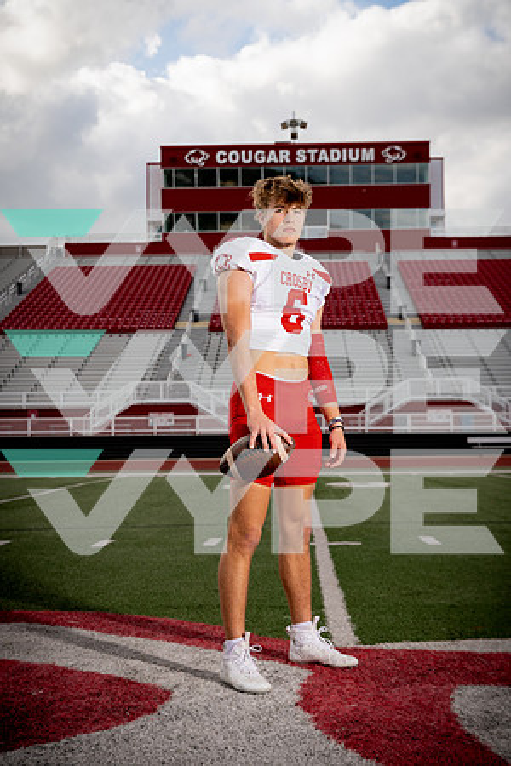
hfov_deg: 28.6
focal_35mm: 47
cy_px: 383
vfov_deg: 41.9
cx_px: 256
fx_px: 1001
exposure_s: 1/1000
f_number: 4.5
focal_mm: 47
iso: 200
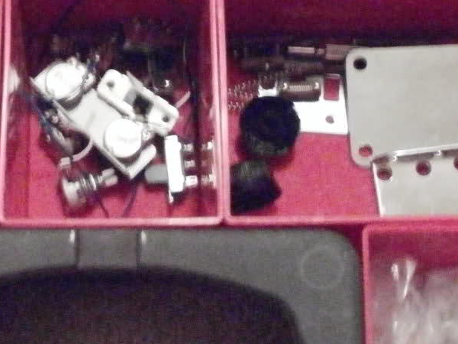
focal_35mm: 96
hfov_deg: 20.3
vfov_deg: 15.3
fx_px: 1270
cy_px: 85
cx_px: 111
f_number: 3.5
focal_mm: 6.3
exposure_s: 1/10
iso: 1600
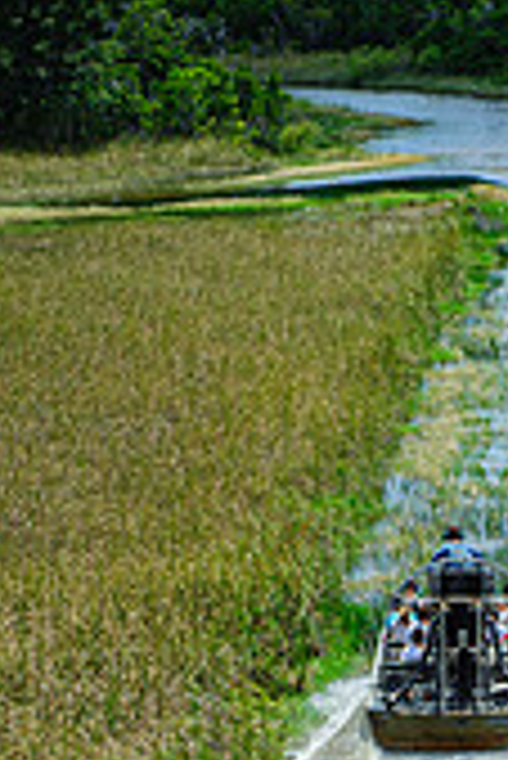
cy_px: 940
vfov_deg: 10.8
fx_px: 3929
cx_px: 461
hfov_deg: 7.4
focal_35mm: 186
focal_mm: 70
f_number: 4
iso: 250
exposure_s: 1/2500
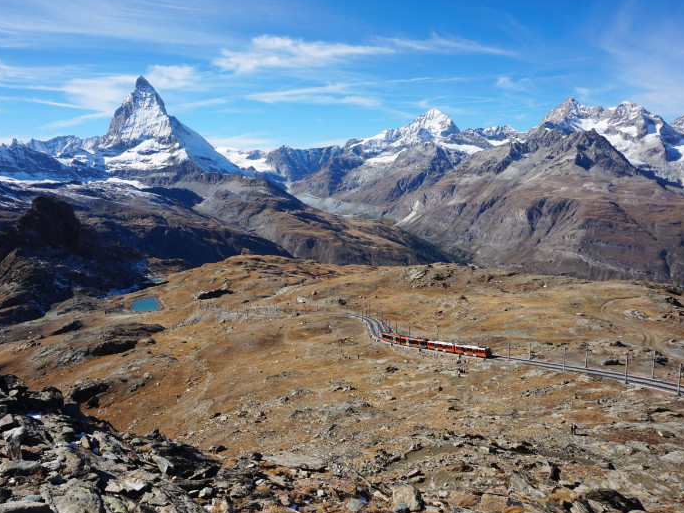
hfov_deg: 65.1
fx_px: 534
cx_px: 297
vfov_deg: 51.4
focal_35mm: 27
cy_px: 258
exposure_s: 1/125
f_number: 14
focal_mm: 16
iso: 100
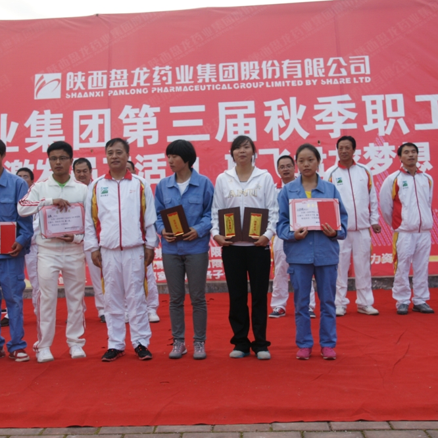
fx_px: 673
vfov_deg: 36.1
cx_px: 189
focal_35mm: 47
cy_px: 218
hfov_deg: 36.0
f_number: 8
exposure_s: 1/60
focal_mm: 24
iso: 200
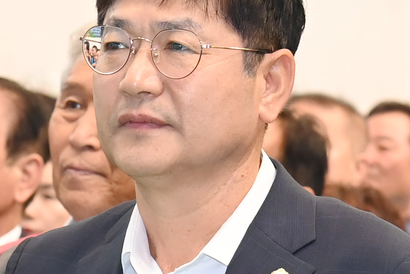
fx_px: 4670
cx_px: 149
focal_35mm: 410
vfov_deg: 3.3
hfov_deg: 5.0
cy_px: 364
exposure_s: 1/250
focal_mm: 92
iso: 2500
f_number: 6.3
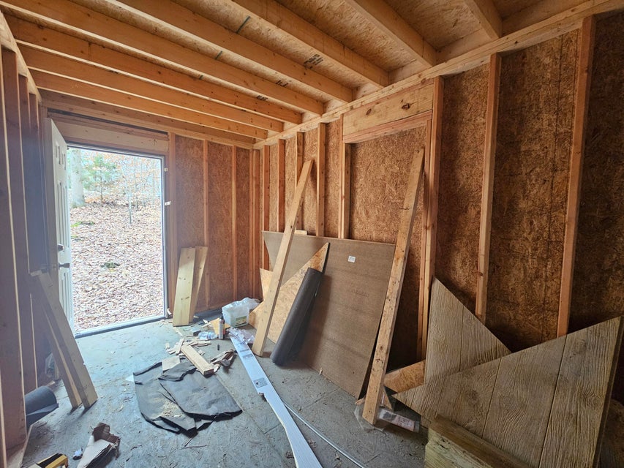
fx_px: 234
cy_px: 234
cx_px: 312
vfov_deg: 89.9
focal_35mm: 13
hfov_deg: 106.2
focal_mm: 2.2
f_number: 2.2
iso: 200
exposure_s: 1/77
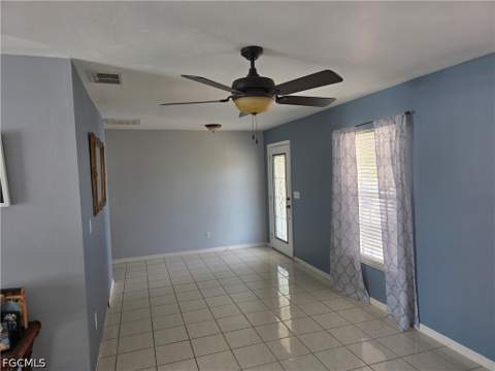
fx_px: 329
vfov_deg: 58.9
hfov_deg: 73.9
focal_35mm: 23
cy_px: 186
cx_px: 248
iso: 64
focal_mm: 6.3
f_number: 1.7
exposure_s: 1/120
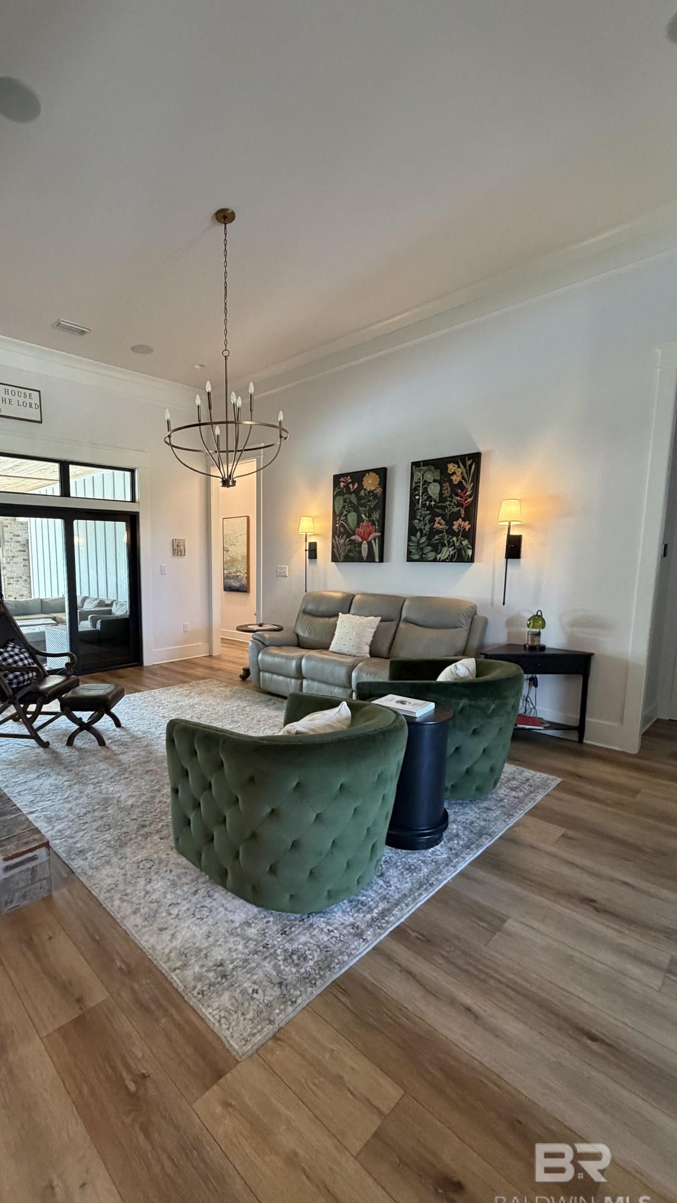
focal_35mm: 16
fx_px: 511
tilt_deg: -8.3
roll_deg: -0.5
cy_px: 628
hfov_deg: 65.6
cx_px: 237
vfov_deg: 99.3
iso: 400
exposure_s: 1/60
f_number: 2.2
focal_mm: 2.22
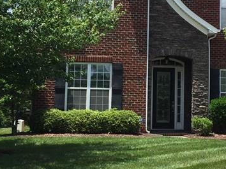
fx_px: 548
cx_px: 167
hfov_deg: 23.1
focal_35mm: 84
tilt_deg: +7.0
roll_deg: -1.6
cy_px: 49
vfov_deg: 17.5
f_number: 2.2
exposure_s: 1/1582
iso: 32
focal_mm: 4.15
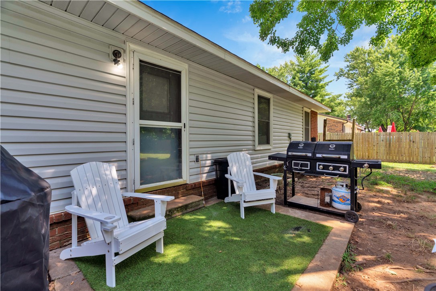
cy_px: 146
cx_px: 218
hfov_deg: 96.7
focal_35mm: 16
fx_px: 194
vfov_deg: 73.7
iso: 100
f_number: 7.1
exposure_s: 1/40
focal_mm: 16
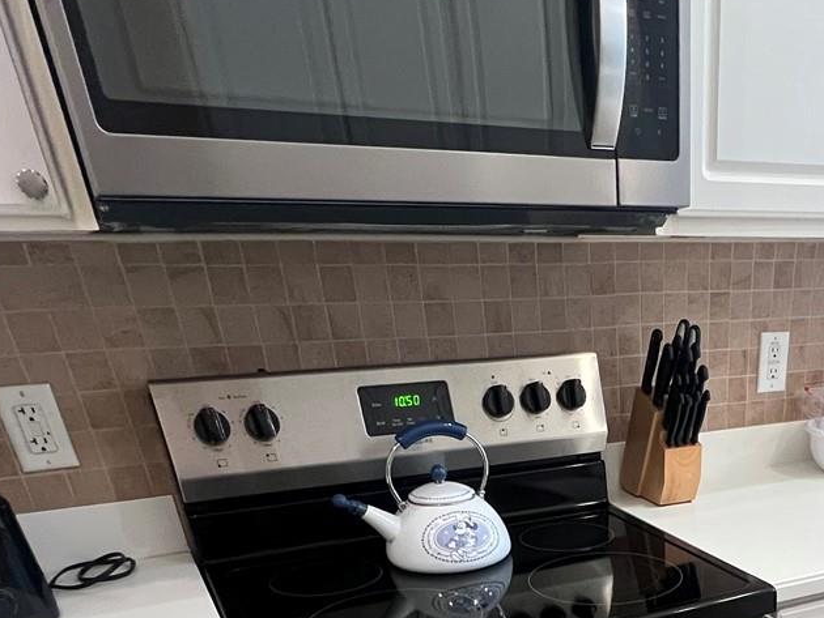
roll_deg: +0.0
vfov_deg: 33.6
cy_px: 766
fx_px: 786
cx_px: 679
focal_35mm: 33
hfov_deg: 51.3
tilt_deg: -32.1
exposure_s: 1/60
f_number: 1.8
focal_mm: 1.57
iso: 400
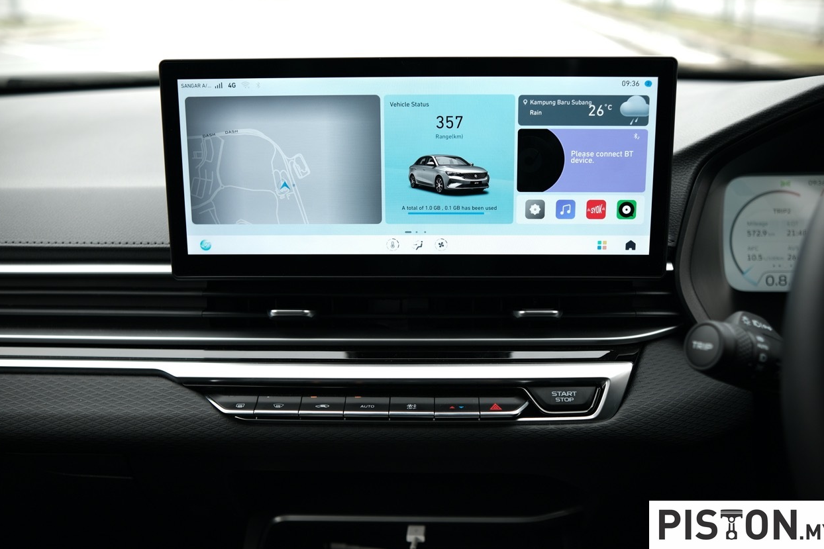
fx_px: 824
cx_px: 417
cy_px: 268
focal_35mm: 36
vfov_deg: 36.9
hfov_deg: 53.1
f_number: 2.2
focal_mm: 23
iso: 125
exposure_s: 1/160
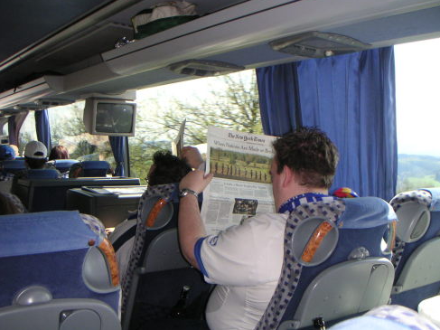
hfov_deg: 47.9
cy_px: 164
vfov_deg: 36.8
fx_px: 496
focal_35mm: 39
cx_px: 224
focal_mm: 6
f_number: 2.8
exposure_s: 1/180
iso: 160
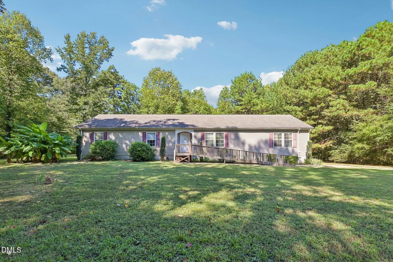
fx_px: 175
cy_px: 131
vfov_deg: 73.8
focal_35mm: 16
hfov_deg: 96.7
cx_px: 196
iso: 200
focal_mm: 16
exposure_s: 1/80
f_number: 9
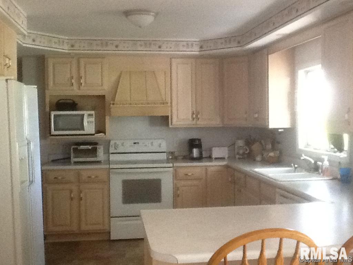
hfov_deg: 42.9
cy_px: 132
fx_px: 449
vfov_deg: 32.9
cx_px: 176
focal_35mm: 44
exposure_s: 1/30
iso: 250
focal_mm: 2.03
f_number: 2.4
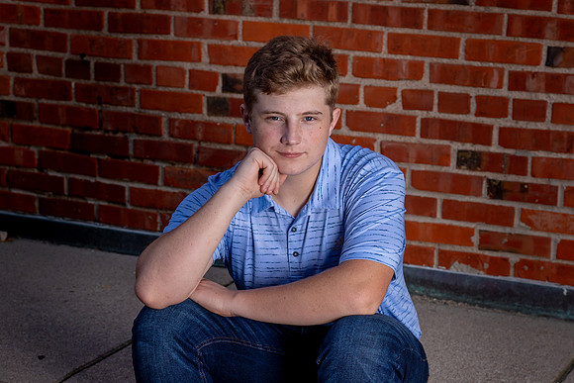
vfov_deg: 27.0
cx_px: 287
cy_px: 192
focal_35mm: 50
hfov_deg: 39.6
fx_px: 797
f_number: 4
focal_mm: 50
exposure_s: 1/160
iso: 160
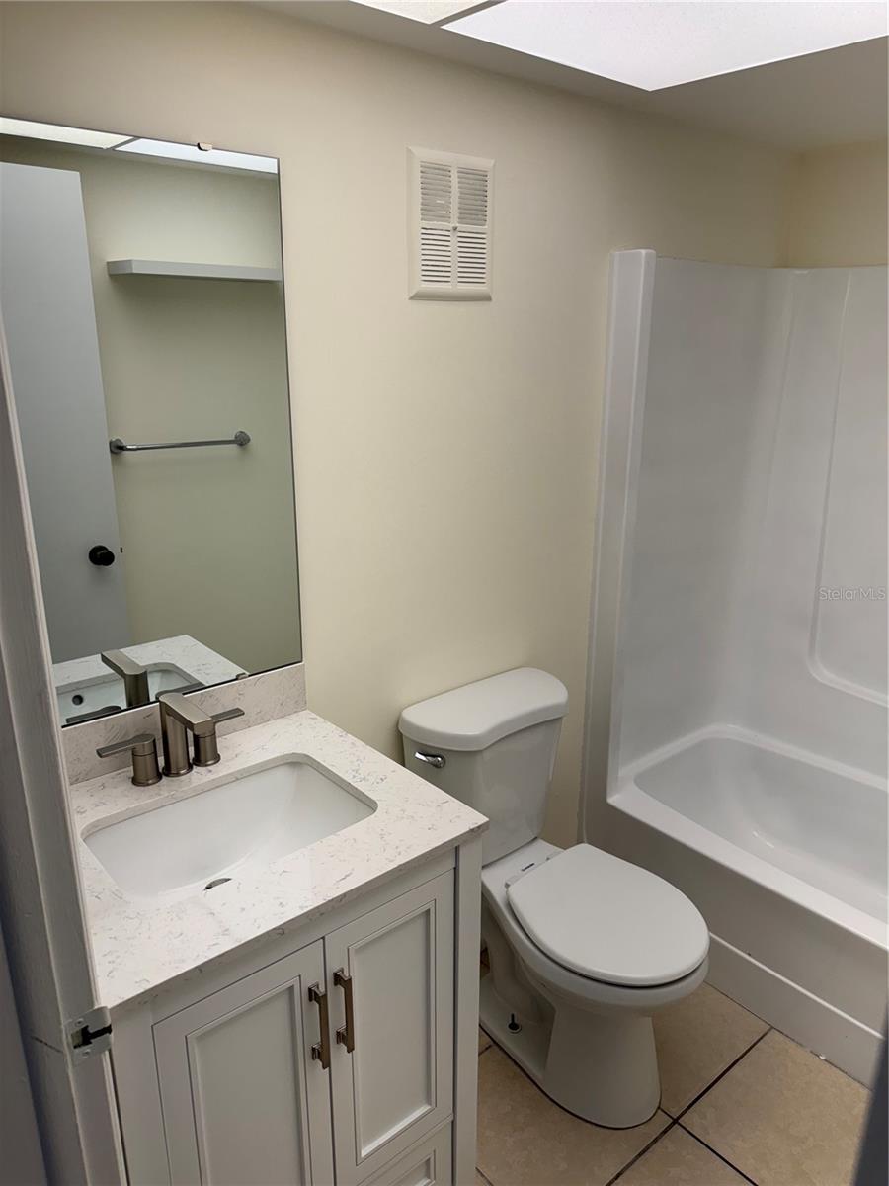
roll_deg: -0.7
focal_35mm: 24
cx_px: 444
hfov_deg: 56.8
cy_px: 593
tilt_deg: -16.6
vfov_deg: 71.6
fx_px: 822
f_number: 1.78
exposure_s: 1/209
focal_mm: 6.76
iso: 64
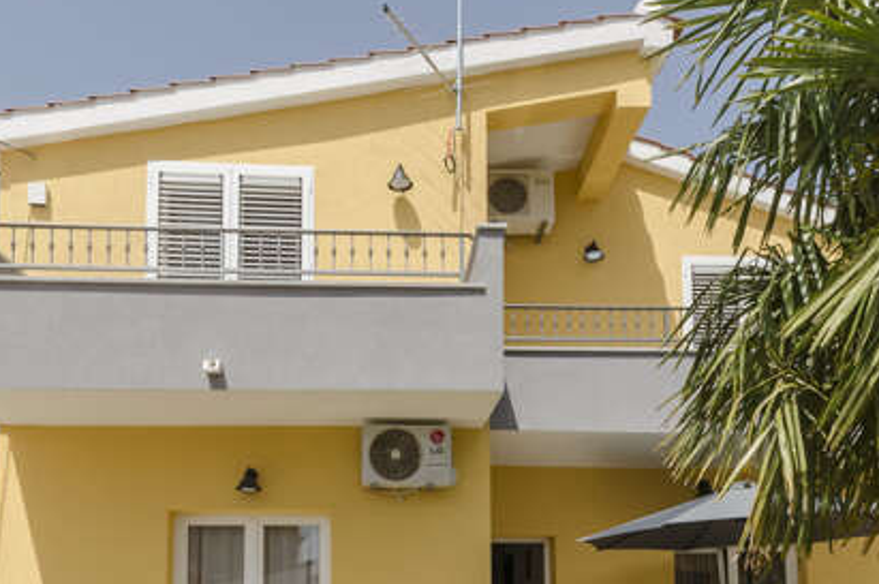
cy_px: 534
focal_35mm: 28
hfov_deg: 65.4
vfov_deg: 42.2
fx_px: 683
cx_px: 404
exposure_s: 1/200
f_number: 10
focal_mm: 10
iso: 100
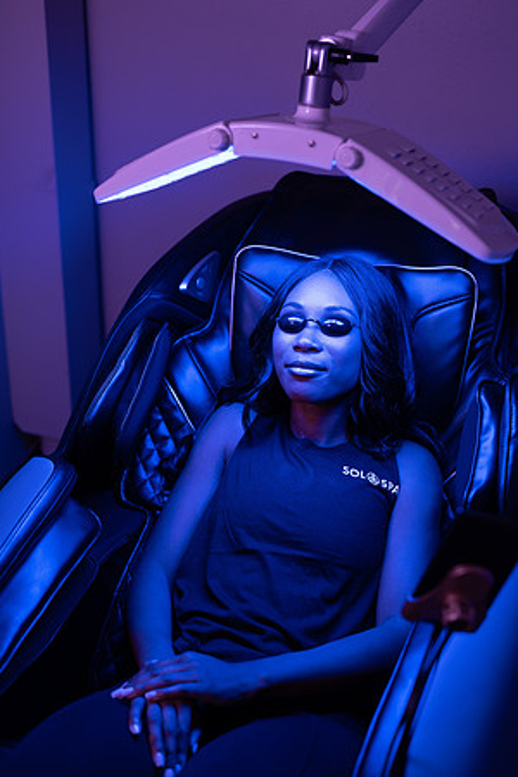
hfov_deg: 27.0
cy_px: 388
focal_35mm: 50
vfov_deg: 39.6
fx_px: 1079
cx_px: 259
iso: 200
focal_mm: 50
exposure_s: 1/50
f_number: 2.8
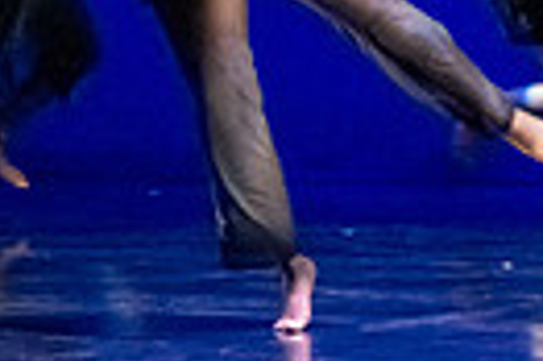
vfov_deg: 4.5
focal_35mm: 301
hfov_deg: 6.8
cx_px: 526
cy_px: -197
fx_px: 4534
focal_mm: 68
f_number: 2.8
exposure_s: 1/250
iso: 6400
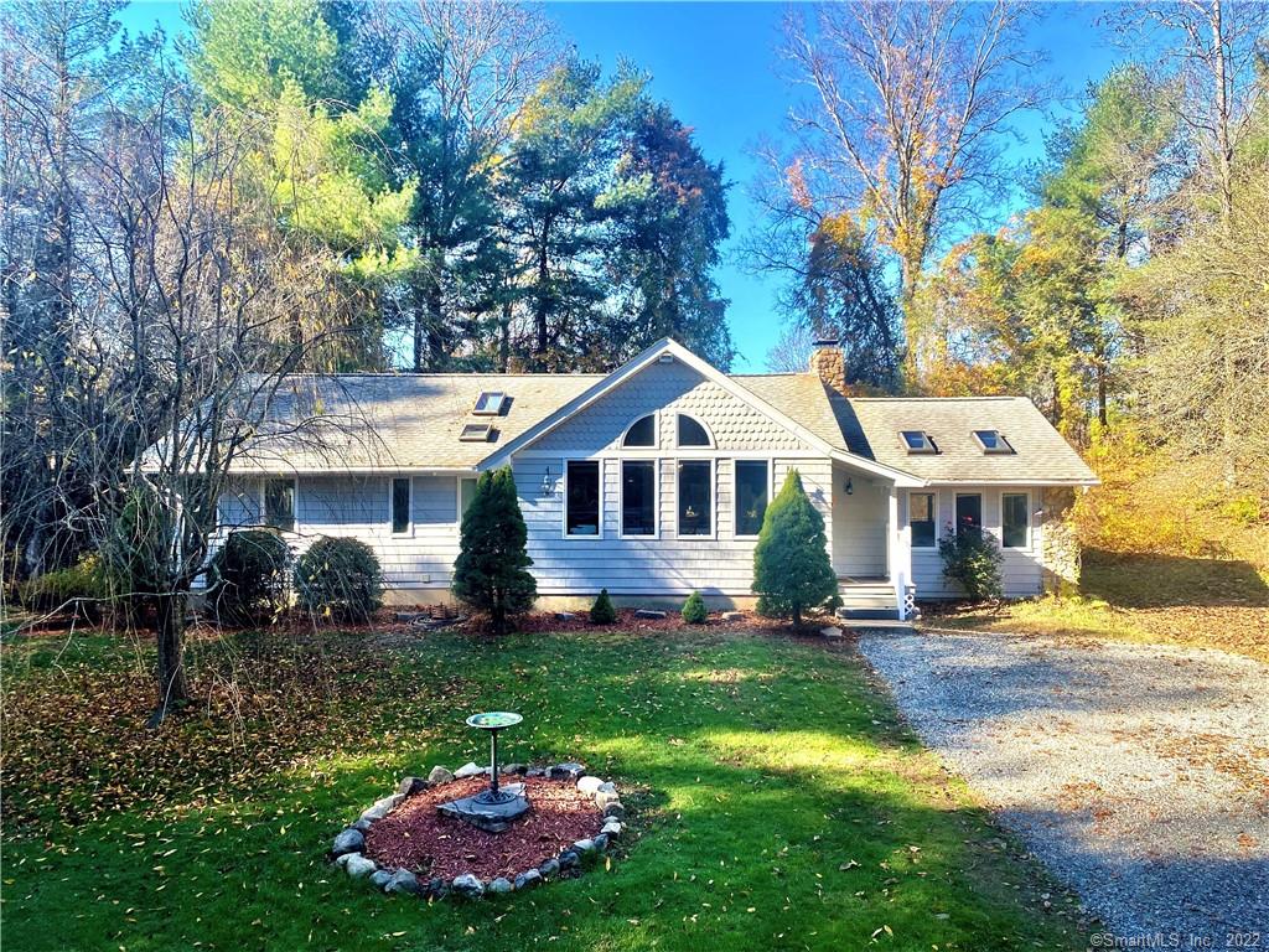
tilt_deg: -2.9
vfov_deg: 53.1
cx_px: 634
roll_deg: +0.2
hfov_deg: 67.3
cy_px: 476
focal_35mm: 26
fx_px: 953
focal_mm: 4.25
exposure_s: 1/778
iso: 32
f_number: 1.8
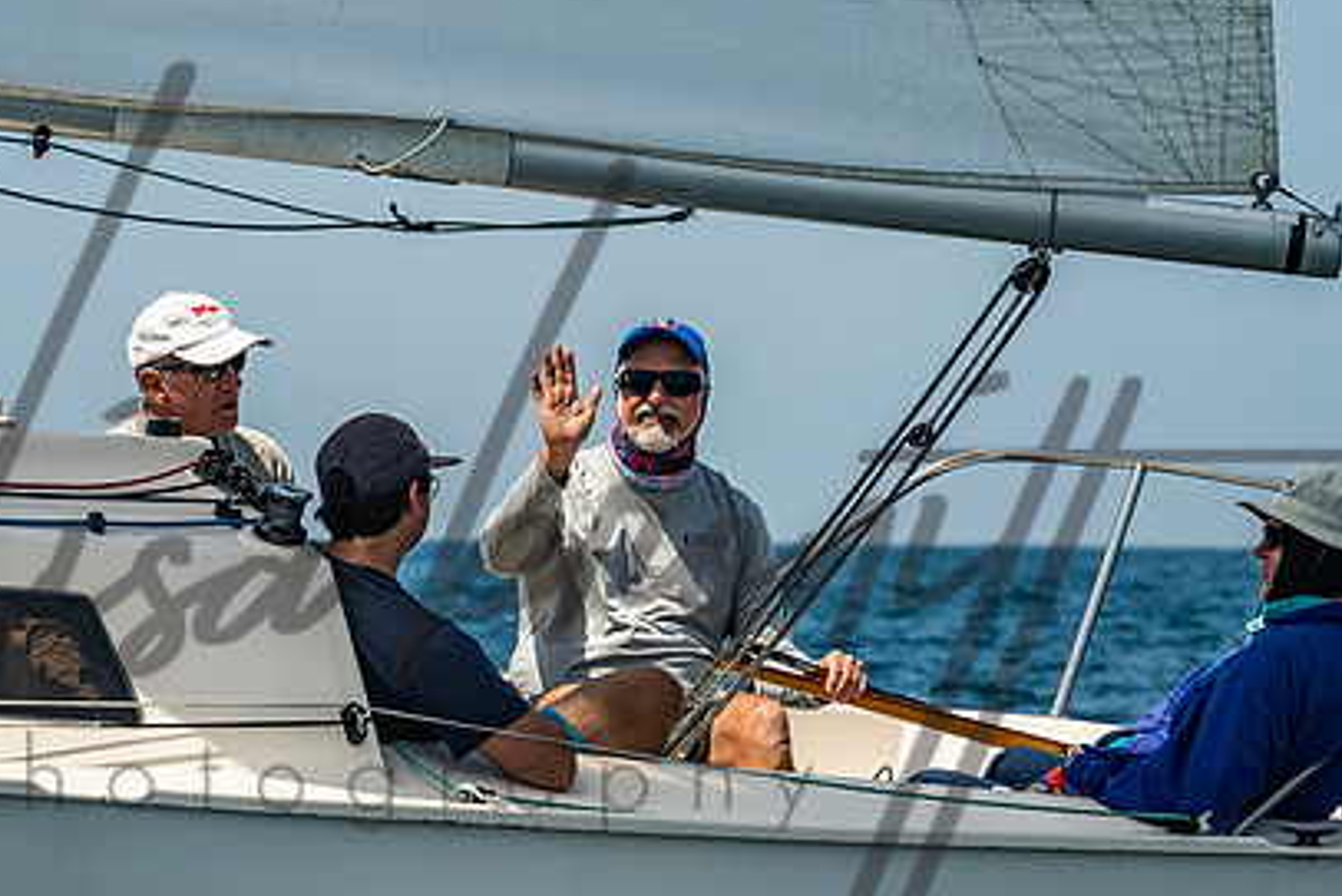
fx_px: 8651
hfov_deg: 8.9
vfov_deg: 5.9
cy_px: 453
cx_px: 562
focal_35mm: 232
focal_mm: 135
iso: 320
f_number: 6.3
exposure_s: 1/1250
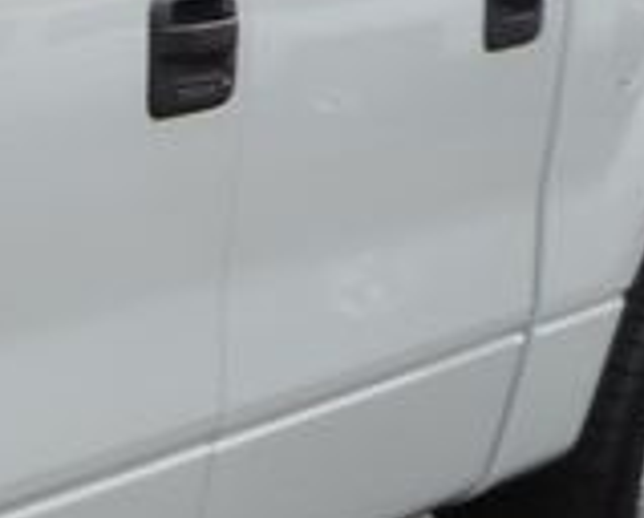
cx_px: -891
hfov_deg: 9.2
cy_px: 538
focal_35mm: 188
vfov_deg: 8.2
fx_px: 3592
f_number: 3
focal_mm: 4.3
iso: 80
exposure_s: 1/400
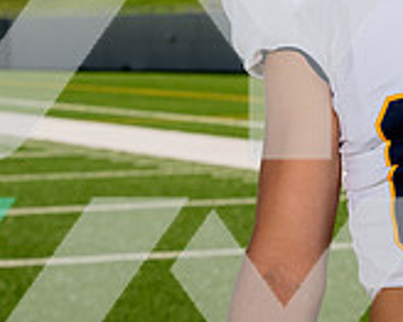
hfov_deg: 8.3
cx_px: 393
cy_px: 31
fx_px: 2777
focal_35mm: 233
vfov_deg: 6.6
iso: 100
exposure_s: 1/250
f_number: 7.1
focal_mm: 70
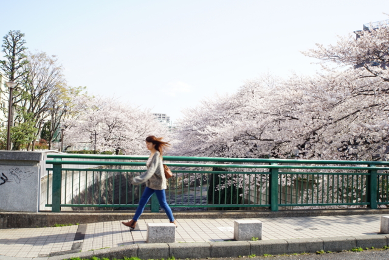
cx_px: 194
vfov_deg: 37.9
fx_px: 378
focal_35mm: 35
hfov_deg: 54.4
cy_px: 130
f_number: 8
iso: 400
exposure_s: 1/80
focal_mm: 35
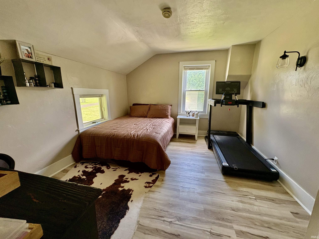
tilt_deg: -11.0
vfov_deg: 85.7
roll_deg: +0.6
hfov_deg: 102.1
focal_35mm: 14
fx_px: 129
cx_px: 160
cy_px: 120
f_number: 2.2
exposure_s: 1/72
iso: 250
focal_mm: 2.22
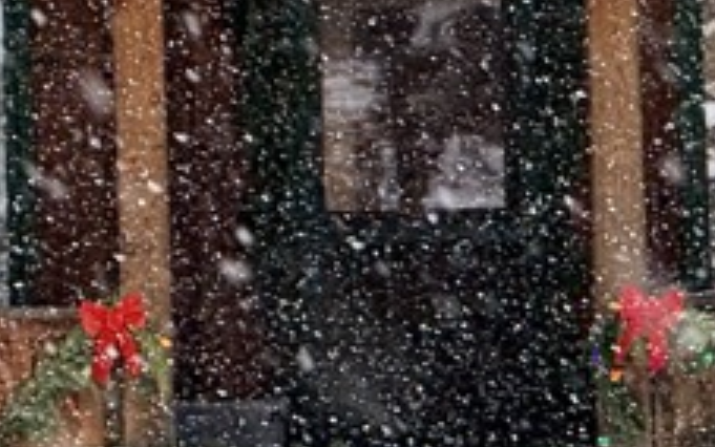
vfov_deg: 2.9
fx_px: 8751
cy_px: -236
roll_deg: +1.3
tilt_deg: +6.7
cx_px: 321
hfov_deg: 4.7
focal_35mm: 449
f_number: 2.8
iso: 100
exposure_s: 1/99
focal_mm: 15.66
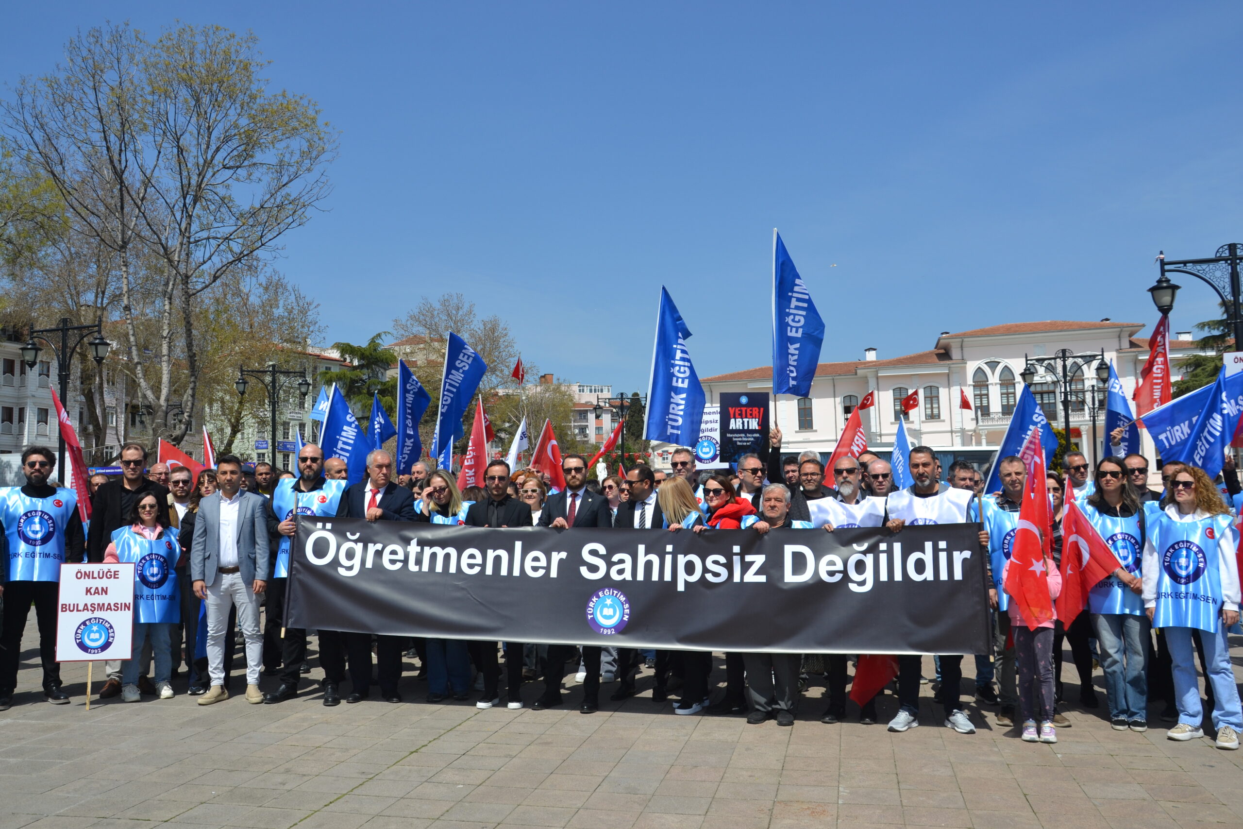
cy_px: 414
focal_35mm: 32
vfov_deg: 41.7
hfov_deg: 59.5
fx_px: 1088
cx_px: 622
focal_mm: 21
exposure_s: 1/320
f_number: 9
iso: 100
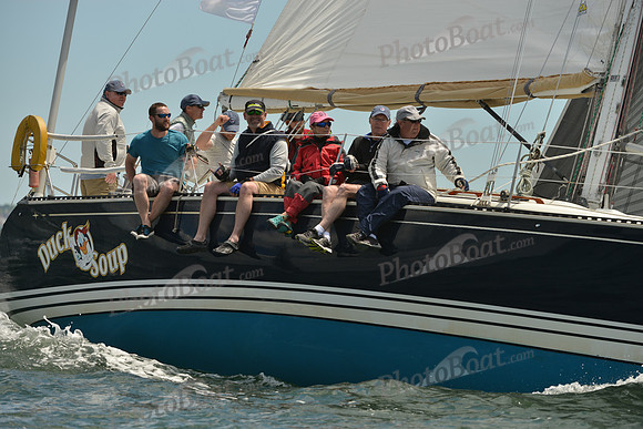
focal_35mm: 260
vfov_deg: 5.3
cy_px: 214
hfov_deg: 7.9
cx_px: 322
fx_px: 4645
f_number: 6.3
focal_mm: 260
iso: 200
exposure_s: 1/800
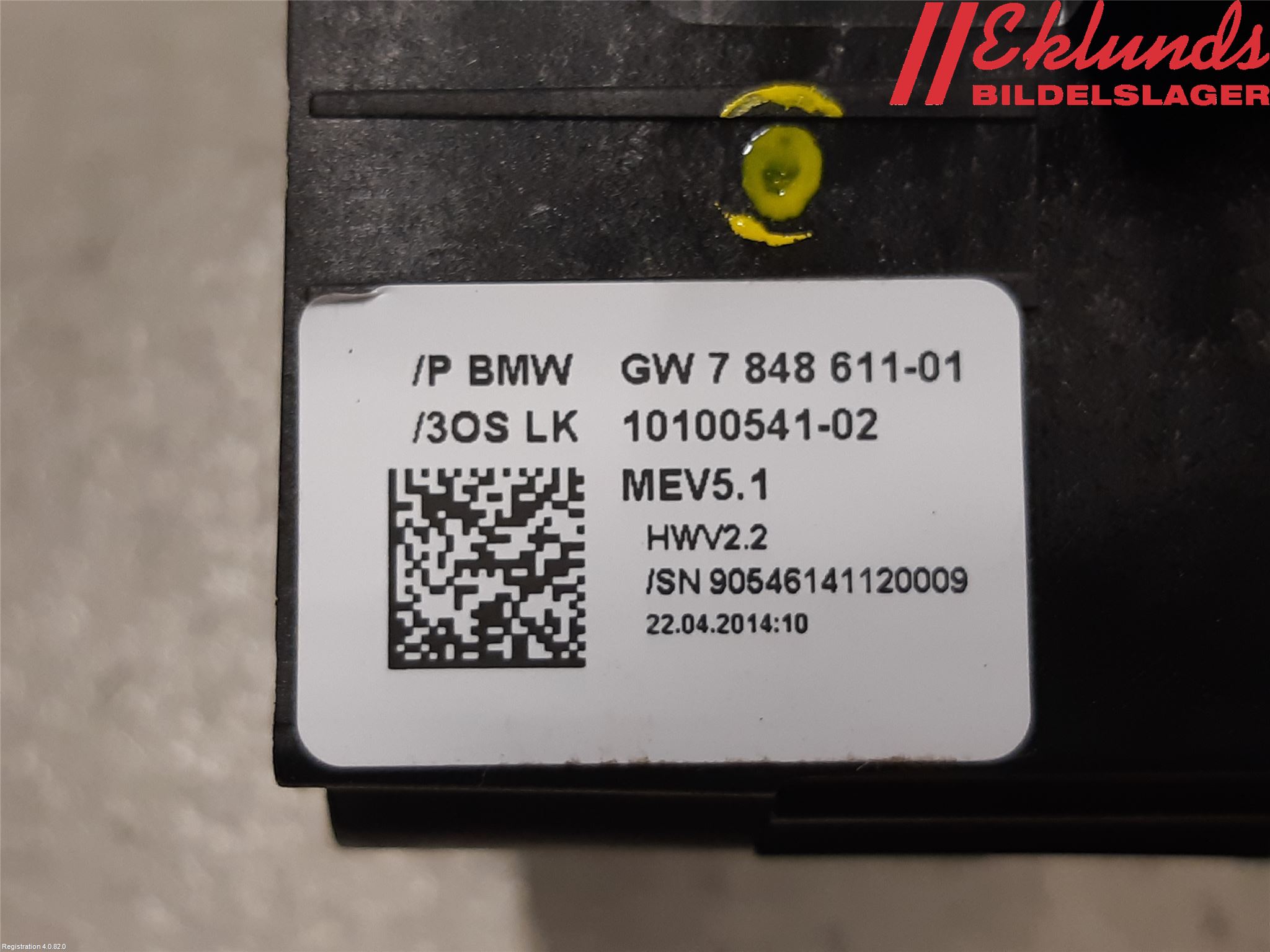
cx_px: 635
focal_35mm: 26
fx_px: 954
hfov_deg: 67.3
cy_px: 476
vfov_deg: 53.1
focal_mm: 3.93
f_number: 1.7
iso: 100
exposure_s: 1/50
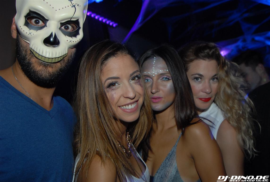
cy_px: 91
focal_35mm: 36
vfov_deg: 37.0
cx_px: 135
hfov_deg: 53.0
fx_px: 271
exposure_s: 1/5
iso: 400
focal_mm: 24
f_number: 5.6
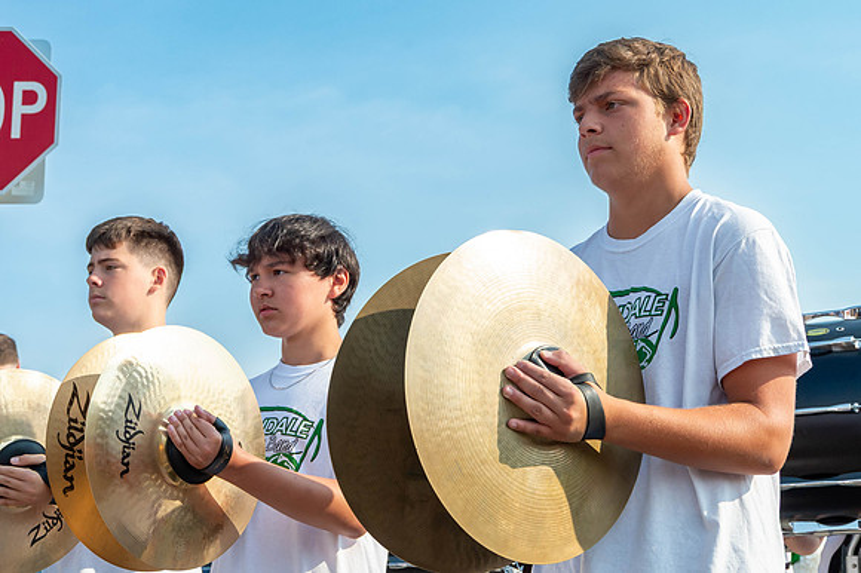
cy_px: 320
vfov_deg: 22.9
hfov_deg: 33.7
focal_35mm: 59
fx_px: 1416
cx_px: 517
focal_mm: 48
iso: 1250
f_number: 13
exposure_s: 1/2000
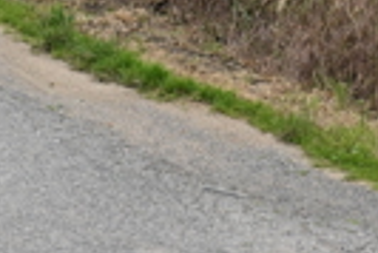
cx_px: 287
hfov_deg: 11.0
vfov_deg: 7.0
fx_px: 1966
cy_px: -338
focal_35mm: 187
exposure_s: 1/800
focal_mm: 36
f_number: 5.6
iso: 1250
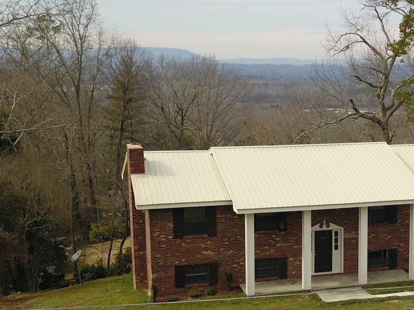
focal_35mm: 62
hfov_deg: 30.4
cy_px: 202
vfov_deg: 23.6
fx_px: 742
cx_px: 333
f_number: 2.2
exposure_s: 1/956
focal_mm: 4.73
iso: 100
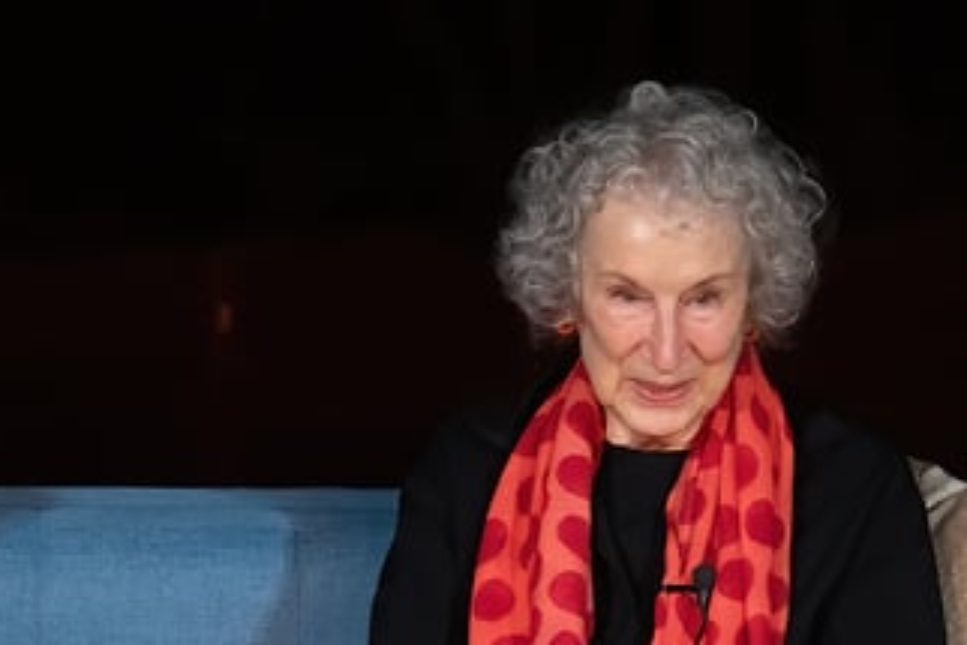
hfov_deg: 2.6
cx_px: 174
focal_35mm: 783
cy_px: 733
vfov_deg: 1.8
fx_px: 21041
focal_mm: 280
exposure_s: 1/200
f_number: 4.5
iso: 5000
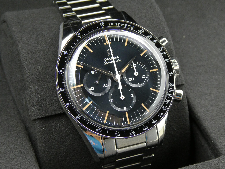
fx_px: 585
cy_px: 84
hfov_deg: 21.8
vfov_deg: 16.4
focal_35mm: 90
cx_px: 112
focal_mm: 16.1
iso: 500
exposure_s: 1/80
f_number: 4.9
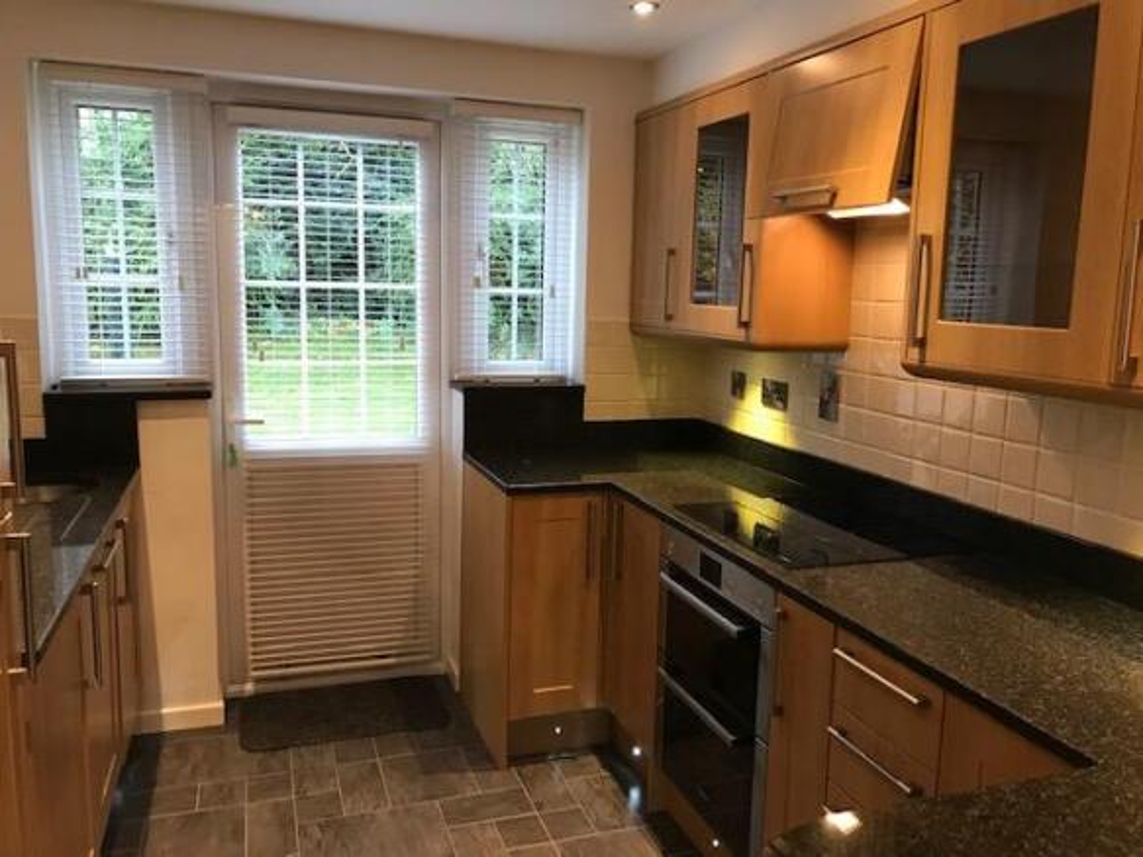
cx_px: 572
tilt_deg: -8.4
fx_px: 924
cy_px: 428
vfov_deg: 49.7
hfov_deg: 63.5
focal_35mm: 28
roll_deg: -1.2
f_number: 1.8
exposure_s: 1/17
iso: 50
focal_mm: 3.99
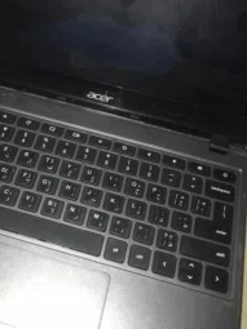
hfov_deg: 32.6
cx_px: 87
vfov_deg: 42.4
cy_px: 108
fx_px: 419
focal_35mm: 44
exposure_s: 1/17
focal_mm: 3.99
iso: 25
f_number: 1.8
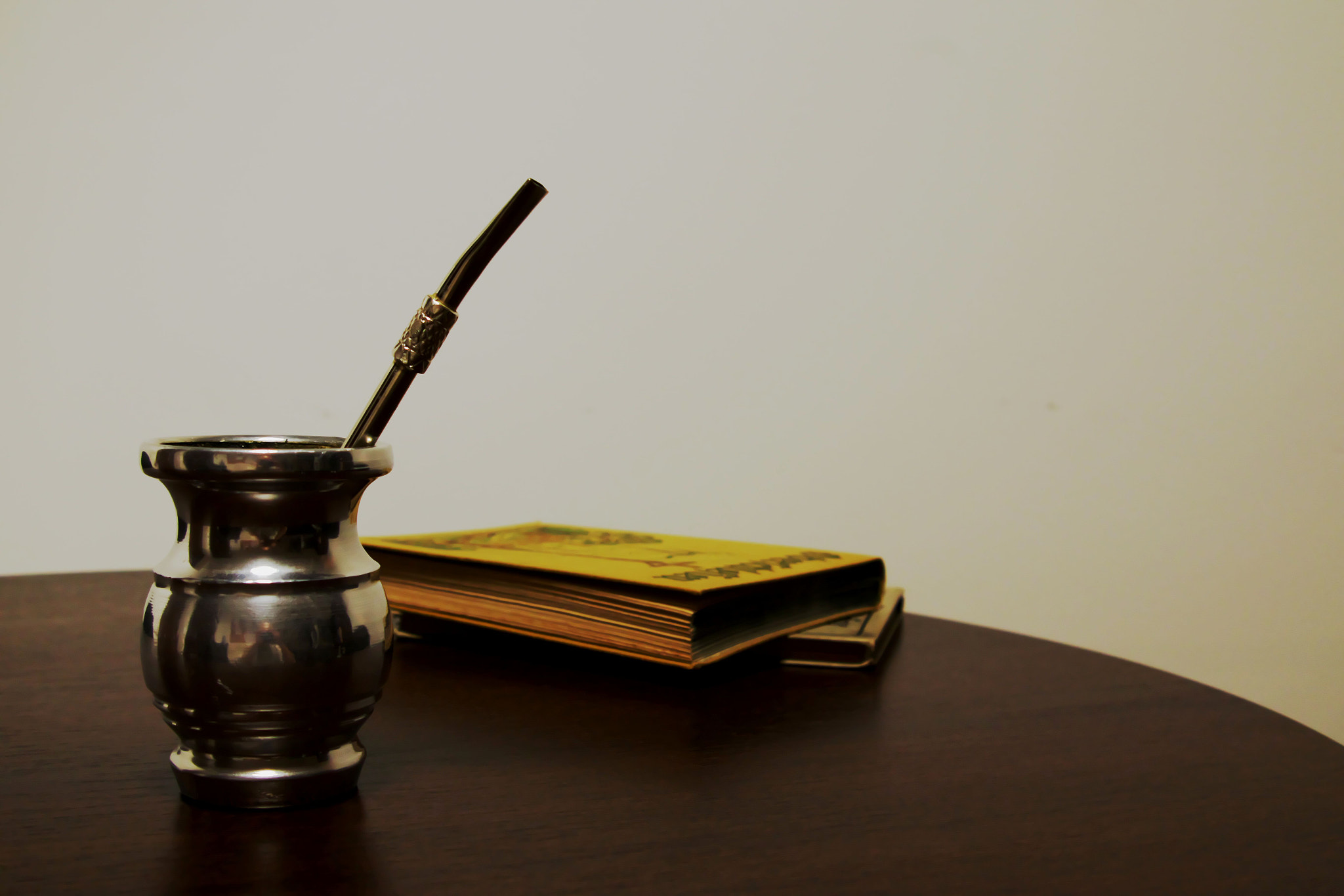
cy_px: 448
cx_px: 672
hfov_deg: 46.4
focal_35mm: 42
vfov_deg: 31.9
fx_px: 1568
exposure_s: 1/40
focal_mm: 28
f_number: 5
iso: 800
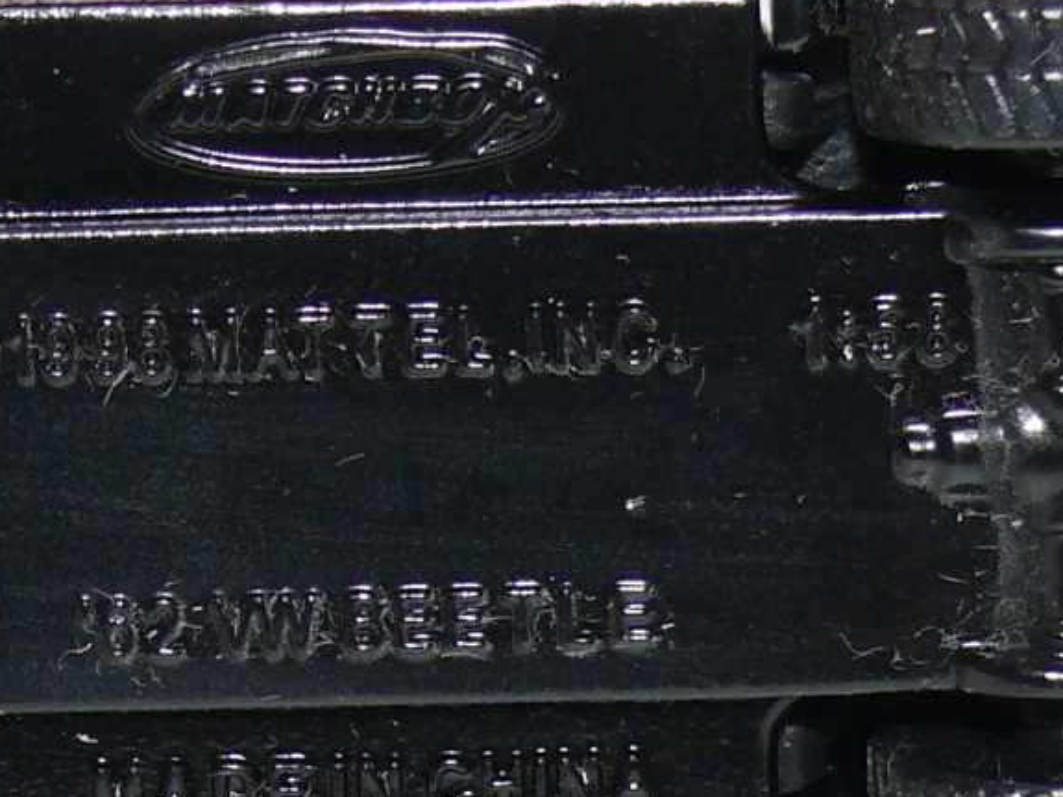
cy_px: 466
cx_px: 453
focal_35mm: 259
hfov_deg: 7.6
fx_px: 7952
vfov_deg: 5.7
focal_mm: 12.7
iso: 100
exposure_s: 1/30
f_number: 4
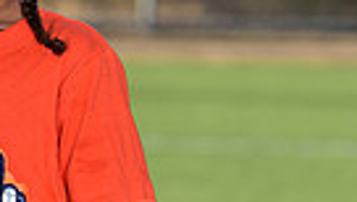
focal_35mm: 579
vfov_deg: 2.1
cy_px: 310
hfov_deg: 3.7
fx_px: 5490
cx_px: -22
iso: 64
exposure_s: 1/250
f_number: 5
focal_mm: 130
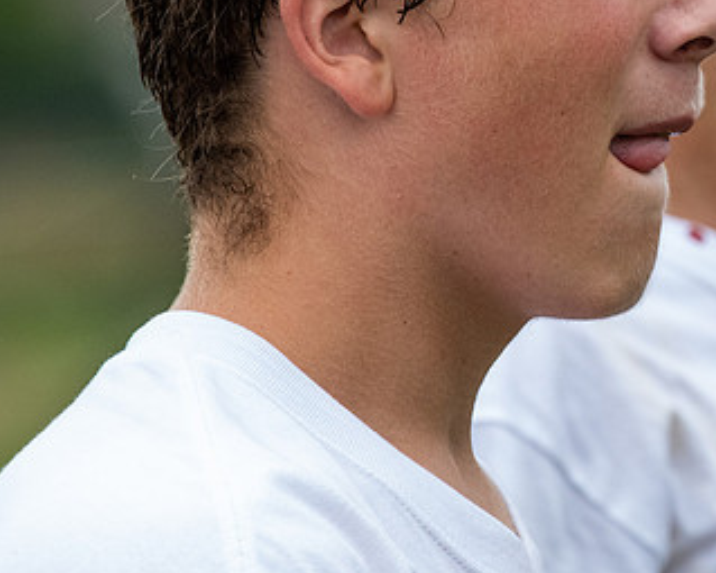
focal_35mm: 933
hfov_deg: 2.1
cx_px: 708
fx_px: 19765
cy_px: 149
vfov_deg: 1.7
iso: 1600
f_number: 7.1
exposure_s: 1/1600
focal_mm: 300
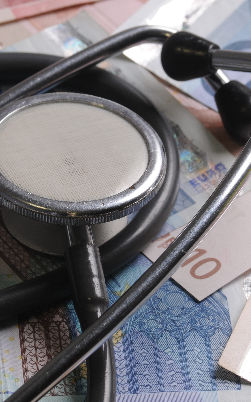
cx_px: 77
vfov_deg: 8.3
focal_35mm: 253
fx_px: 2767
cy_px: 198
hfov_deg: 5.2
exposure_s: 1/30
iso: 200
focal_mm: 105
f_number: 11
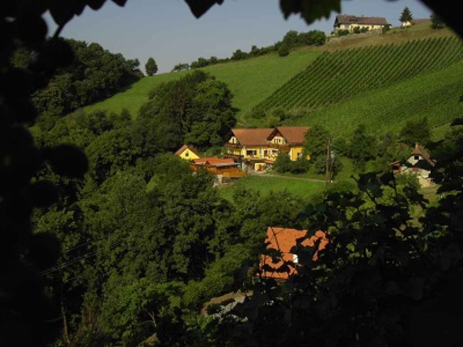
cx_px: 232
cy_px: 174
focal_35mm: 35
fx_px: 468
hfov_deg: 52.6
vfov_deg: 40.7
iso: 50
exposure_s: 1/400
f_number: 6.7
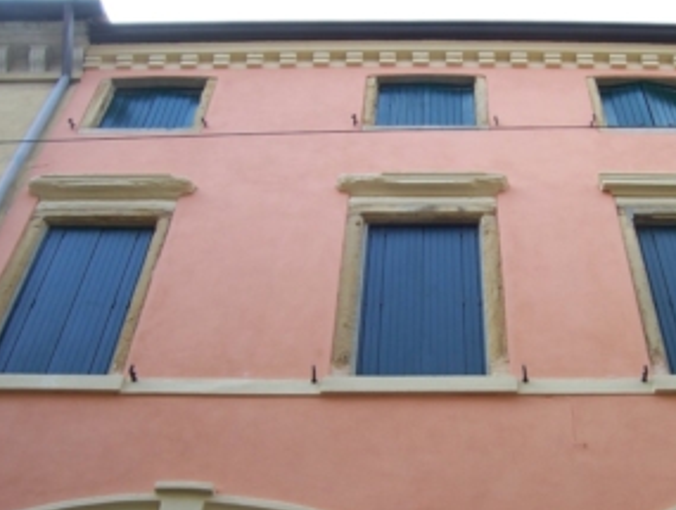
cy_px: 333
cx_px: 440
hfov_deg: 39.2
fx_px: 939
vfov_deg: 30.2
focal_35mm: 48
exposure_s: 1/125
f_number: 5.6
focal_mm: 5.6
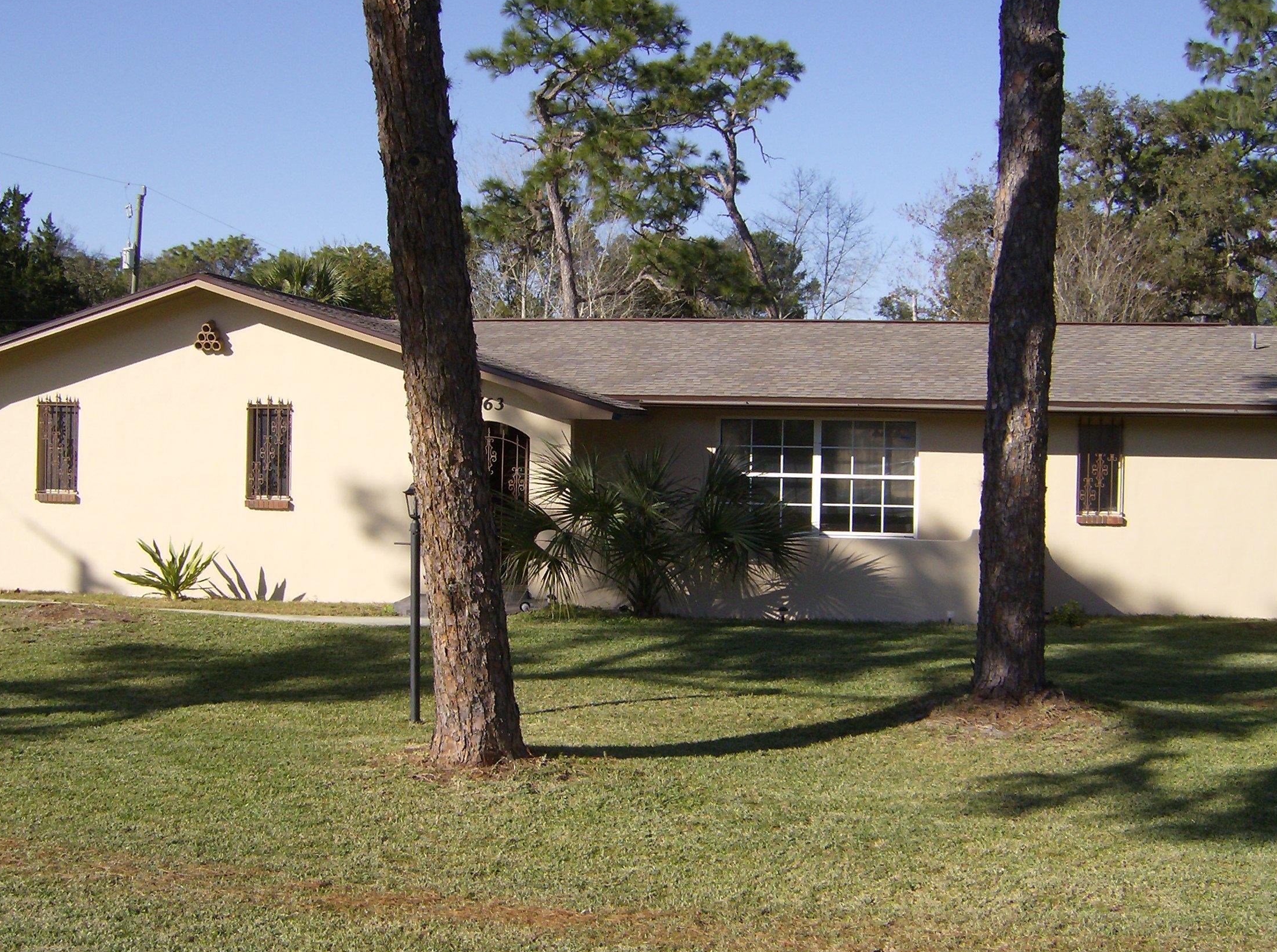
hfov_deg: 44.9
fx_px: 1546
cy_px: 457
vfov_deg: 34.2
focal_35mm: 42
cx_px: 639
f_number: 4.7
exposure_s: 1/685
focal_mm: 6
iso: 100
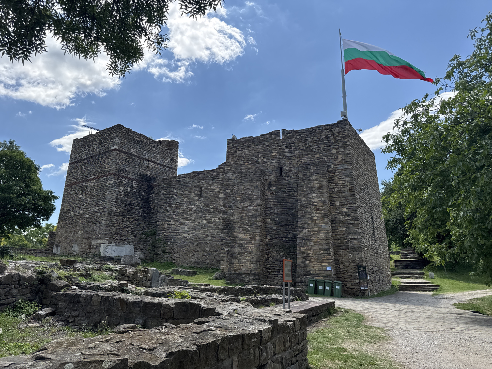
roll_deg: -0.4
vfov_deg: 56.8
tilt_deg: +15.8
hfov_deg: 71.6
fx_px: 341
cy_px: 184
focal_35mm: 24
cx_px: 246
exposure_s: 1/4608
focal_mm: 6.76
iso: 80
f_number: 1.78
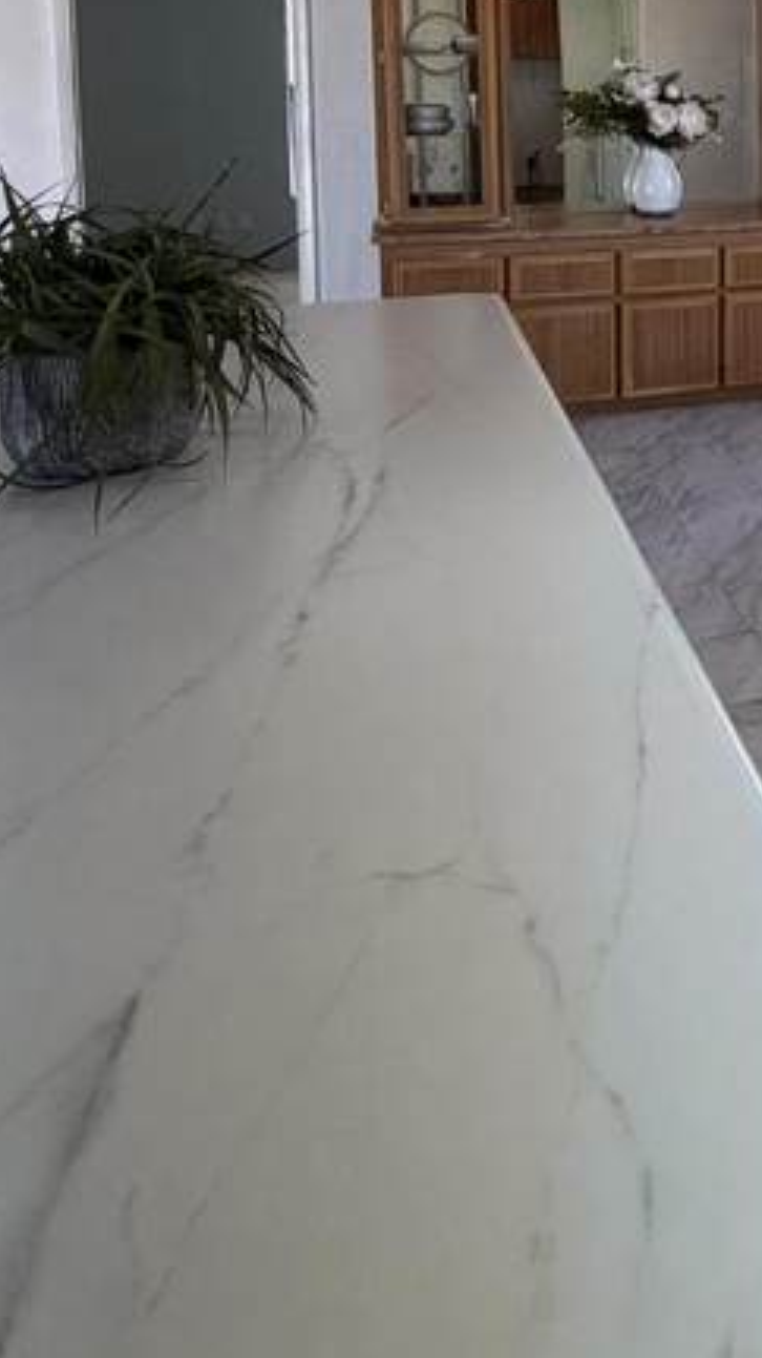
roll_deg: -0.4
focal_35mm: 34
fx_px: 1223
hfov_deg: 29.7
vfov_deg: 52.3
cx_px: 913
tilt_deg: -5.2
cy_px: 183
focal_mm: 2.22
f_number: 2.2
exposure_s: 1/120
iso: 160
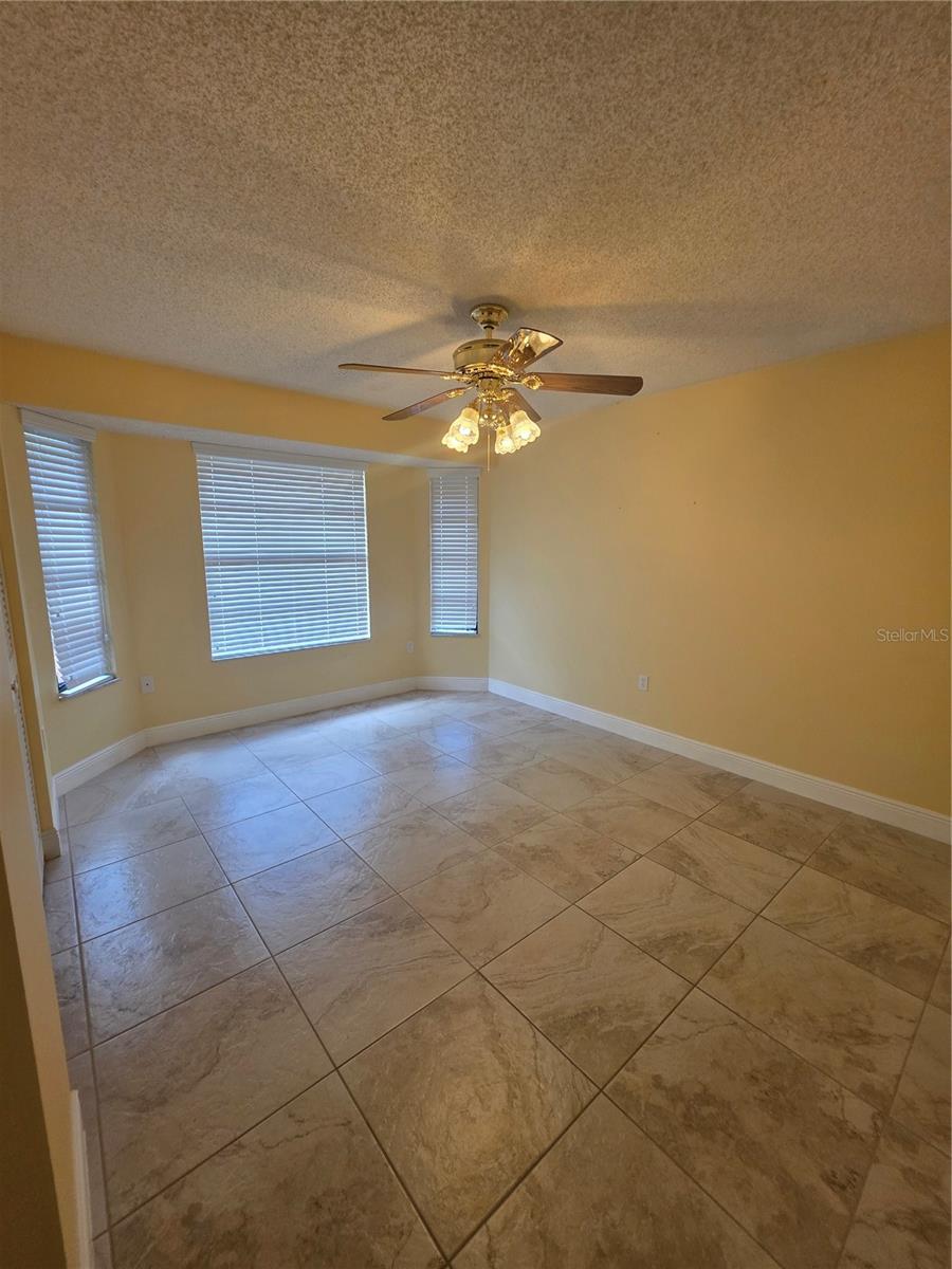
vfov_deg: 106.2
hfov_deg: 89.9
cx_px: 476
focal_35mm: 13
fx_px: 477
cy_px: 634
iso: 250
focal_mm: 2.2
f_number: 1.9
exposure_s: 1/120
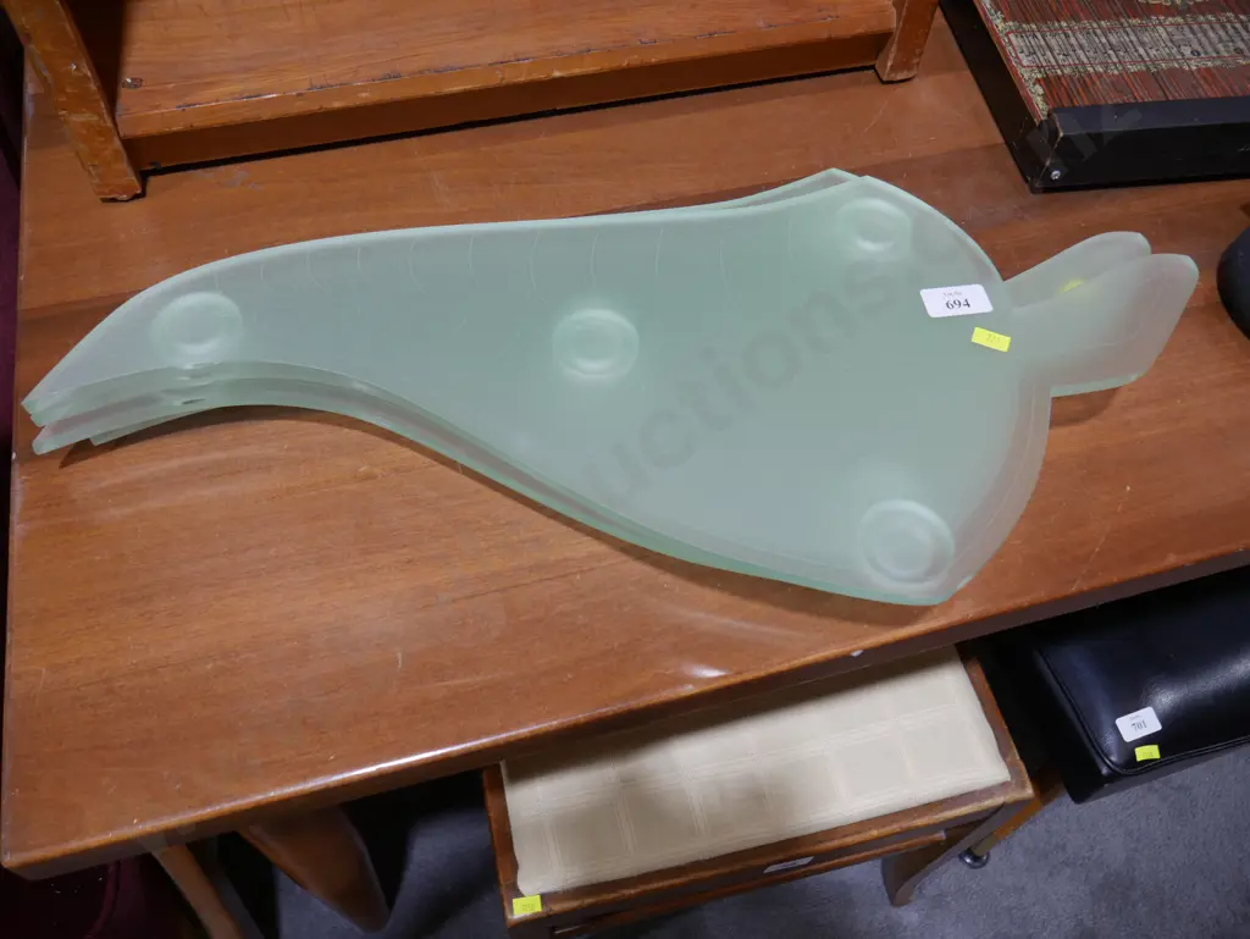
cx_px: 625
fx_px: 1012
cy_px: 470
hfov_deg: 63.4
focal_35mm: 28
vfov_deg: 49.8
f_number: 4
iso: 250
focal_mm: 14
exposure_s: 1/60
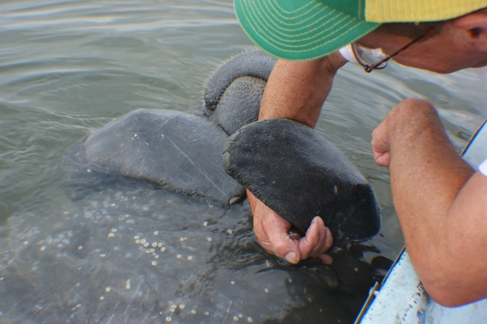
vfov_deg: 29.8
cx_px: 244
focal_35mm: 45
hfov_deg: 43.6
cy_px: 162
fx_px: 608
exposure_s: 1/60
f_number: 5
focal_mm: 30
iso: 250
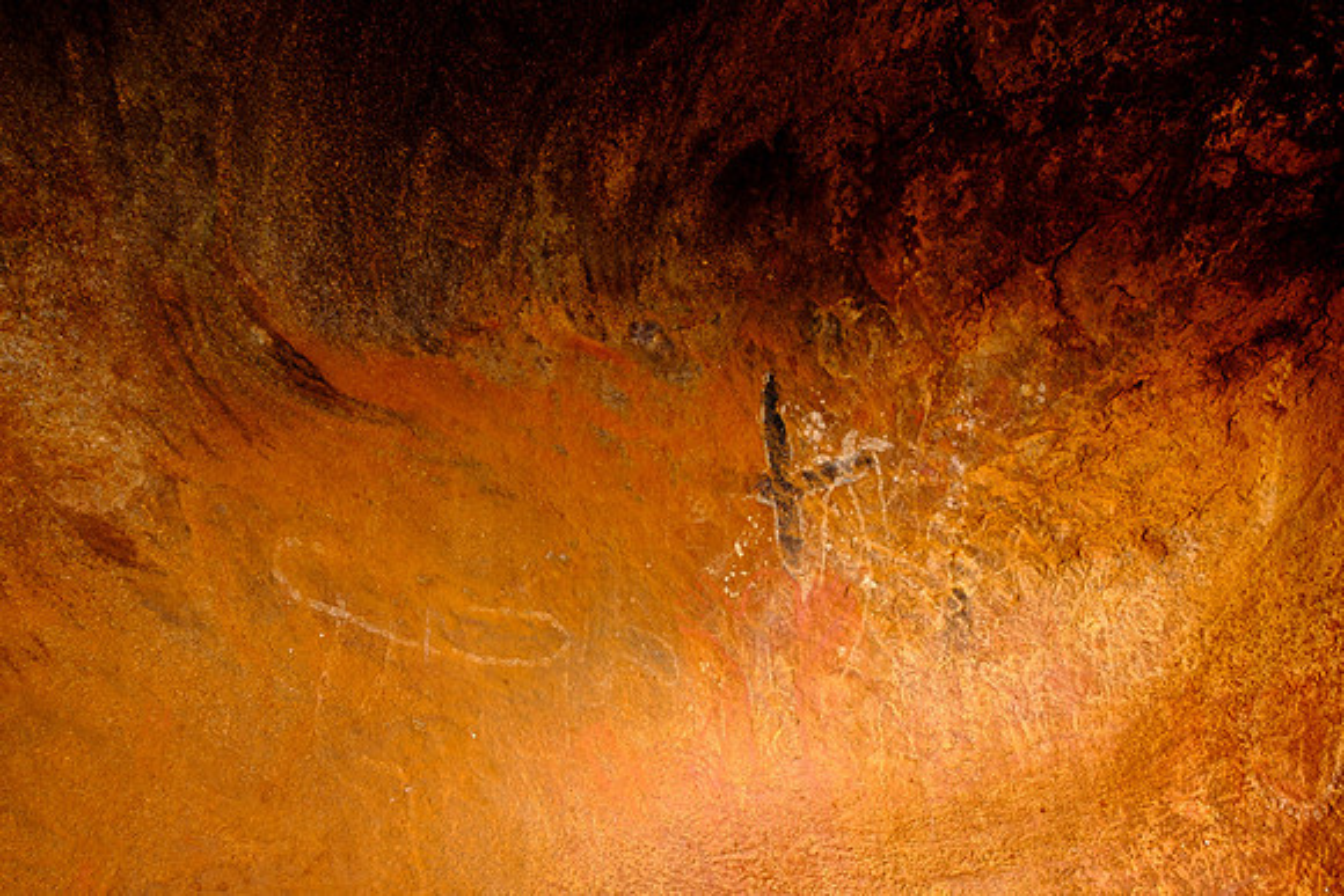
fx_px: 859
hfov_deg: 76.1
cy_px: 448
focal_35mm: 23
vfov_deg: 55.1
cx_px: 672
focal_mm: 15.1
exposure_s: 1/35
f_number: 5.6
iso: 200
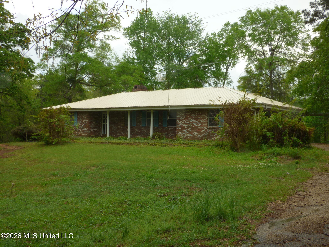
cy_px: 124
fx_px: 371
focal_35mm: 39
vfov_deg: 36.8
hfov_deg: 47.9
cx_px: 164
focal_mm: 7.07
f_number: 6.3
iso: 100
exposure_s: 1/125
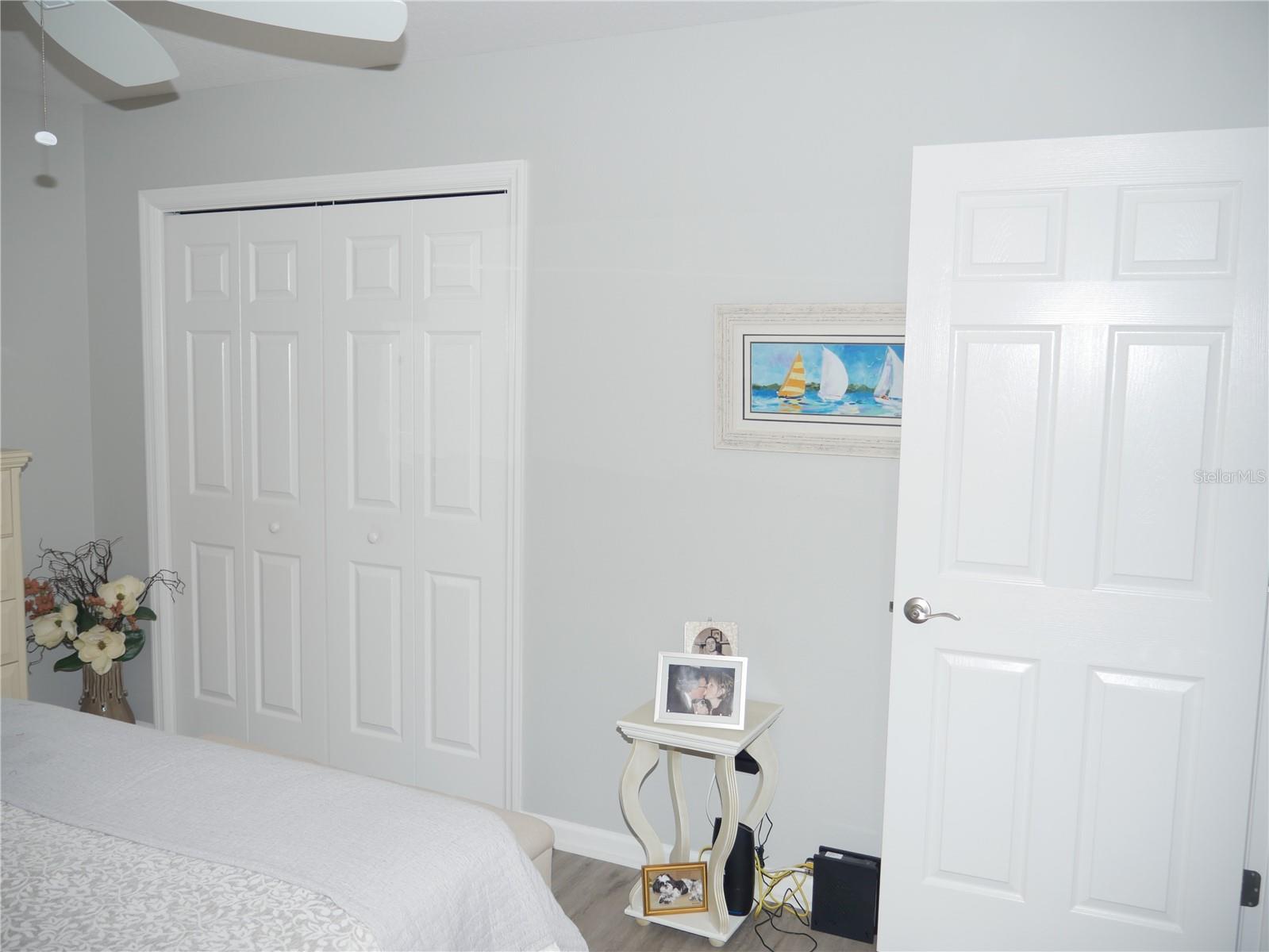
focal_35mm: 28
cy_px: 476
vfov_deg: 49.8
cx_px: 634
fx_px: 1027
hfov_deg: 63.4
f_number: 3.5
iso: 200
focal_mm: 14
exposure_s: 1/40
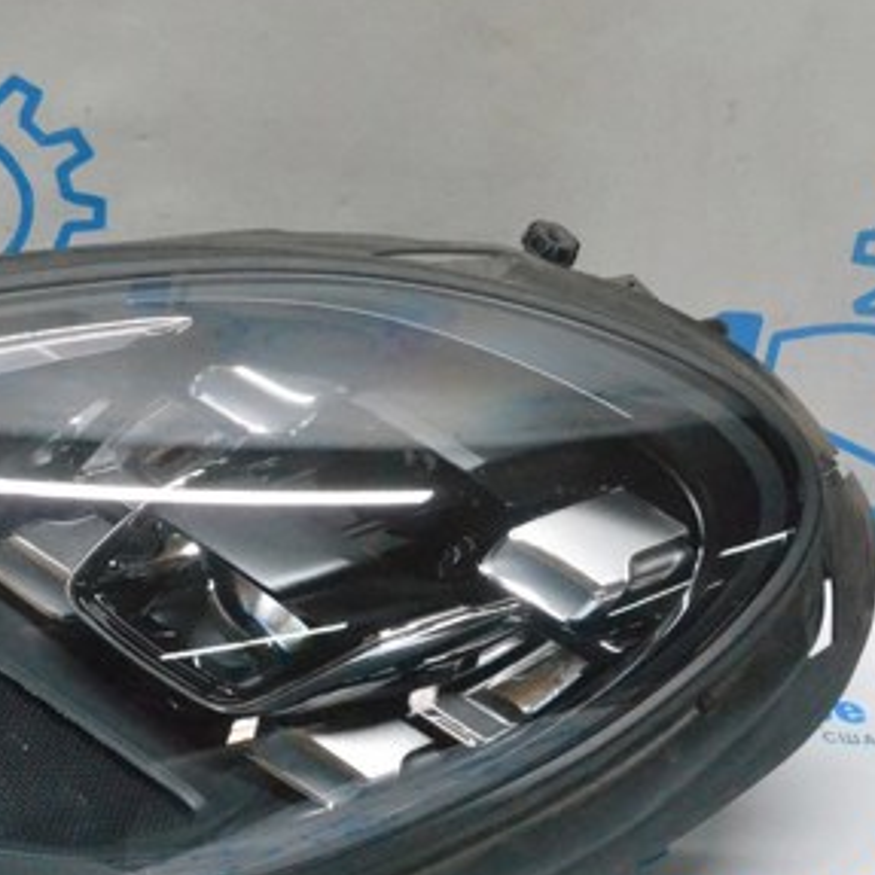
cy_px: 534
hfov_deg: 22.6
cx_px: 24
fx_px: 2116
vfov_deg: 23.3
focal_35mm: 74
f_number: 10
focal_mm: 26
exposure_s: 1/160
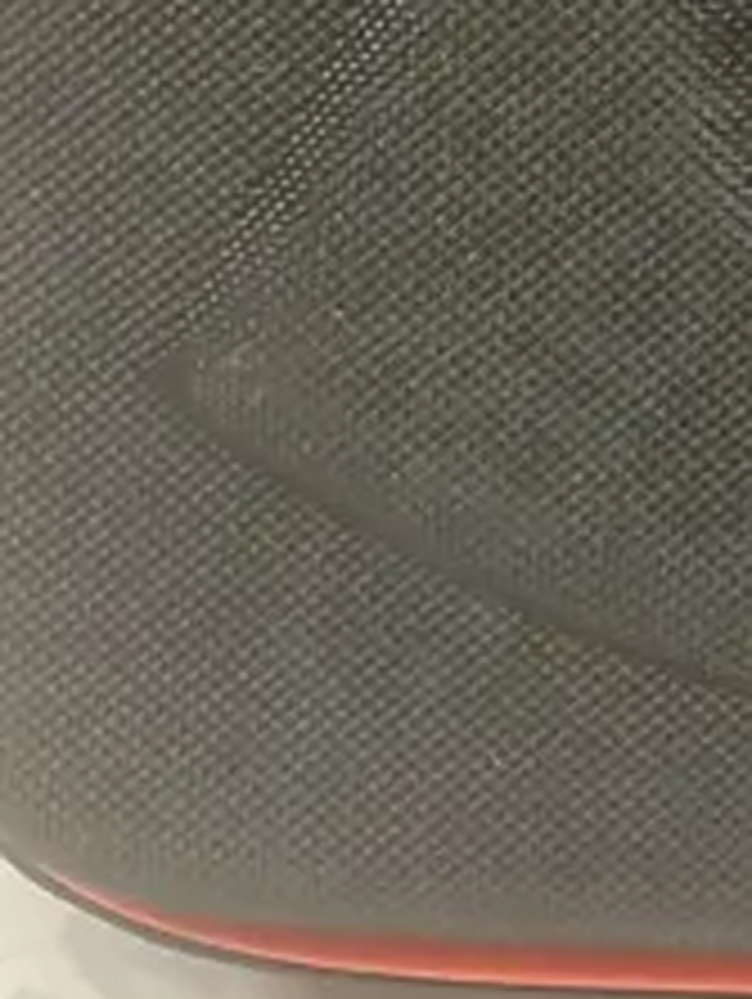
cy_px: -562
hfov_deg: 10.9
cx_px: 1279
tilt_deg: -30.3
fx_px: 3729
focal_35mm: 129
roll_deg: +0.1
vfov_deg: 14.1
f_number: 1.8
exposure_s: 1/50
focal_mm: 3.99
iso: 320
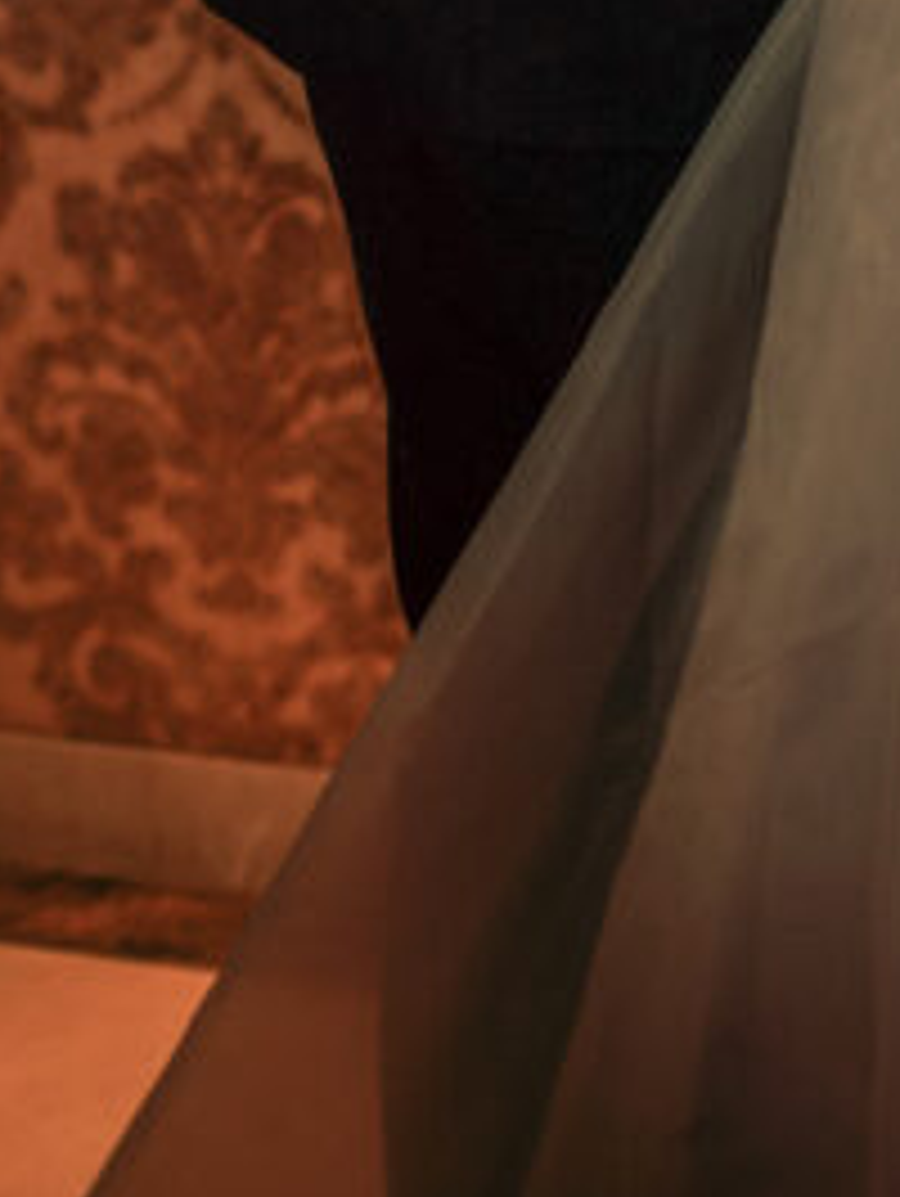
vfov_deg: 10.0
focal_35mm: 185
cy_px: -1098
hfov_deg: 7.8
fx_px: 6403
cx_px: 1528
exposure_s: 1/60
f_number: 2.8
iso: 200
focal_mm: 50
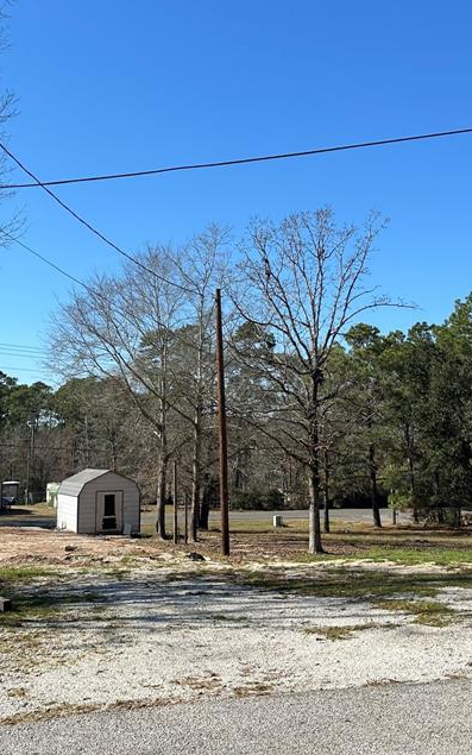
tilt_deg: +7.1
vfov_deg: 48.1
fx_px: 844
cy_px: 342
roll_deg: +0.3
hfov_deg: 31.2
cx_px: 212
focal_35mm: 41
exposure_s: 1/4184
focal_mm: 6.86
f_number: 1.78
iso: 80
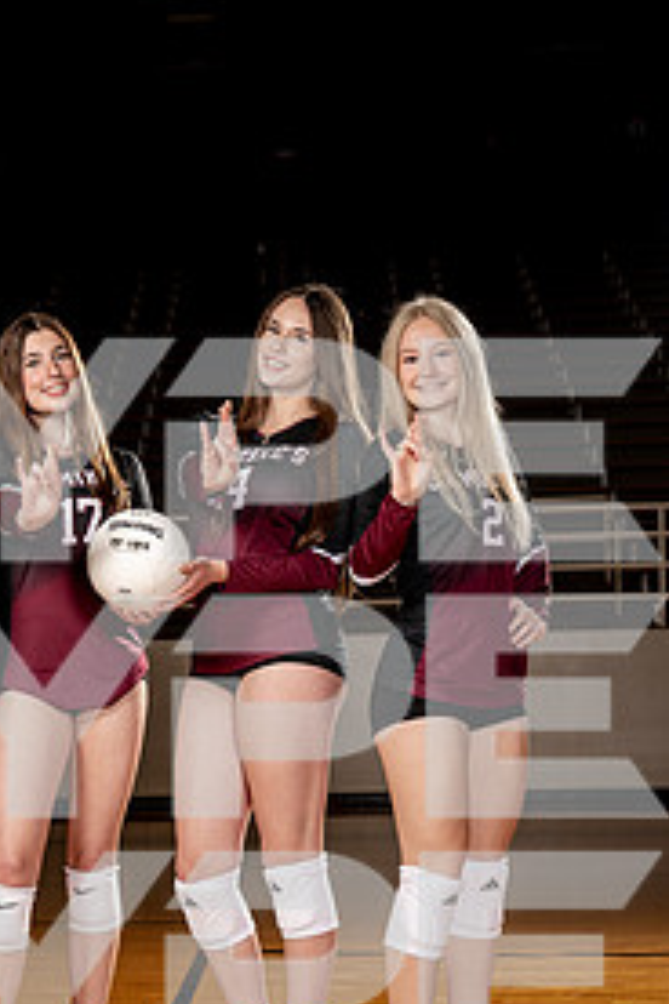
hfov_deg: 16.9
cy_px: 709
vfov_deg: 25.2
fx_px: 2230
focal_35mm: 80
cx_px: 131
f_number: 5.6
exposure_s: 1/250
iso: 100
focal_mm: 49
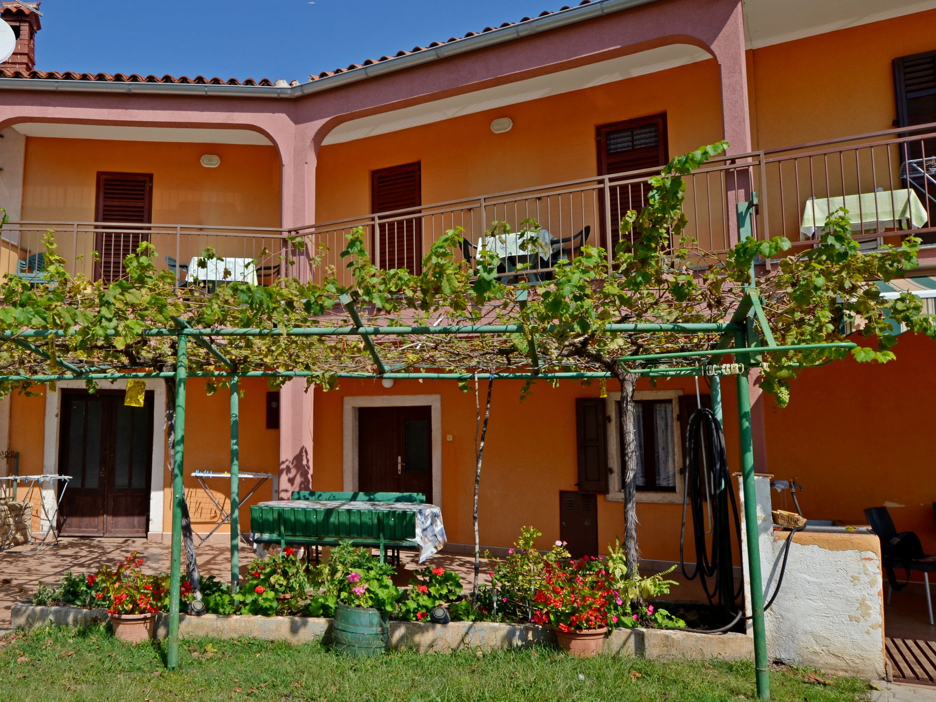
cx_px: 301
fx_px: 802
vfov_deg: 47.3
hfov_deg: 58.9
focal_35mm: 30
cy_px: 353
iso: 100
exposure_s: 1/320
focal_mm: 15
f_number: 9
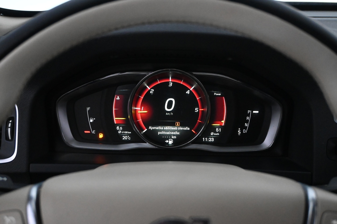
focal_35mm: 41
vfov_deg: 32.4
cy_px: 112
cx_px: 168
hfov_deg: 47.2
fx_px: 386
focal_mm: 27.5
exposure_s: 1/125
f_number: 4.5
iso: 6400
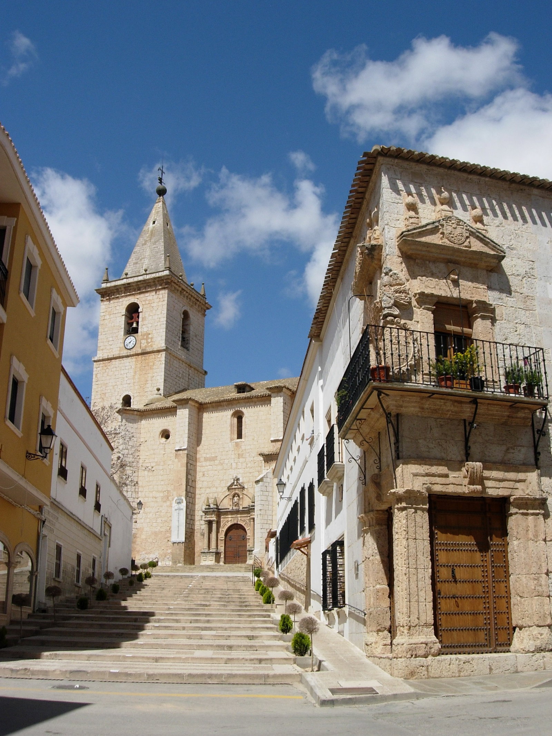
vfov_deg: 49.0
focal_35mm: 38
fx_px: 808
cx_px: 276
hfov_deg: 37.7
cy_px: 368
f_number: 4.8
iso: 79
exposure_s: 1/1085
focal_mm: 7.8
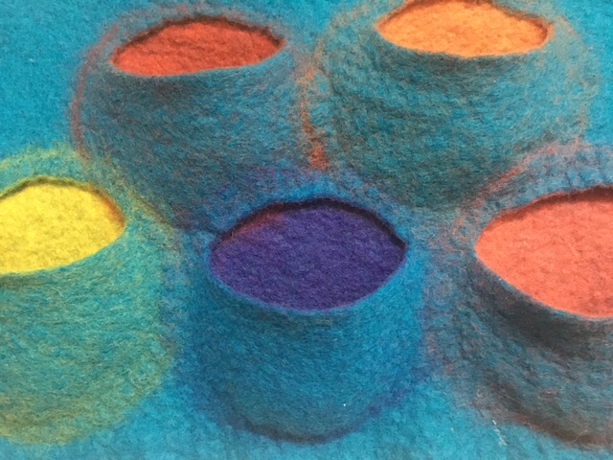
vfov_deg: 48.2
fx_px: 514
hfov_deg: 61.7
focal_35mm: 29
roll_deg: -1.0
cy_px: 230
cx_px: 306
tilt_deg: +7.1
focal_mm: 4.15
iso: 320
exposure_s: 1/17
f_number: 2.2
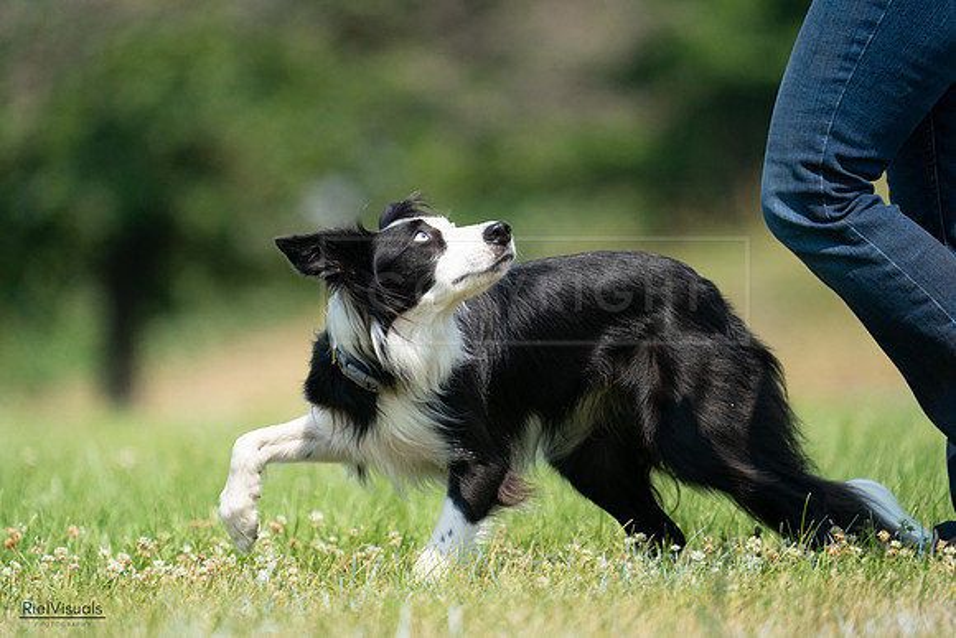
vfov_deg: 2.4
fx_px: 15166
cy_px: 319
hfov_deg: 3.6
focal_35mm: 571
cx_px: 478
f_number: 6.3
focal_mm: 571
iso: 1600
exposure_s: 1/4000
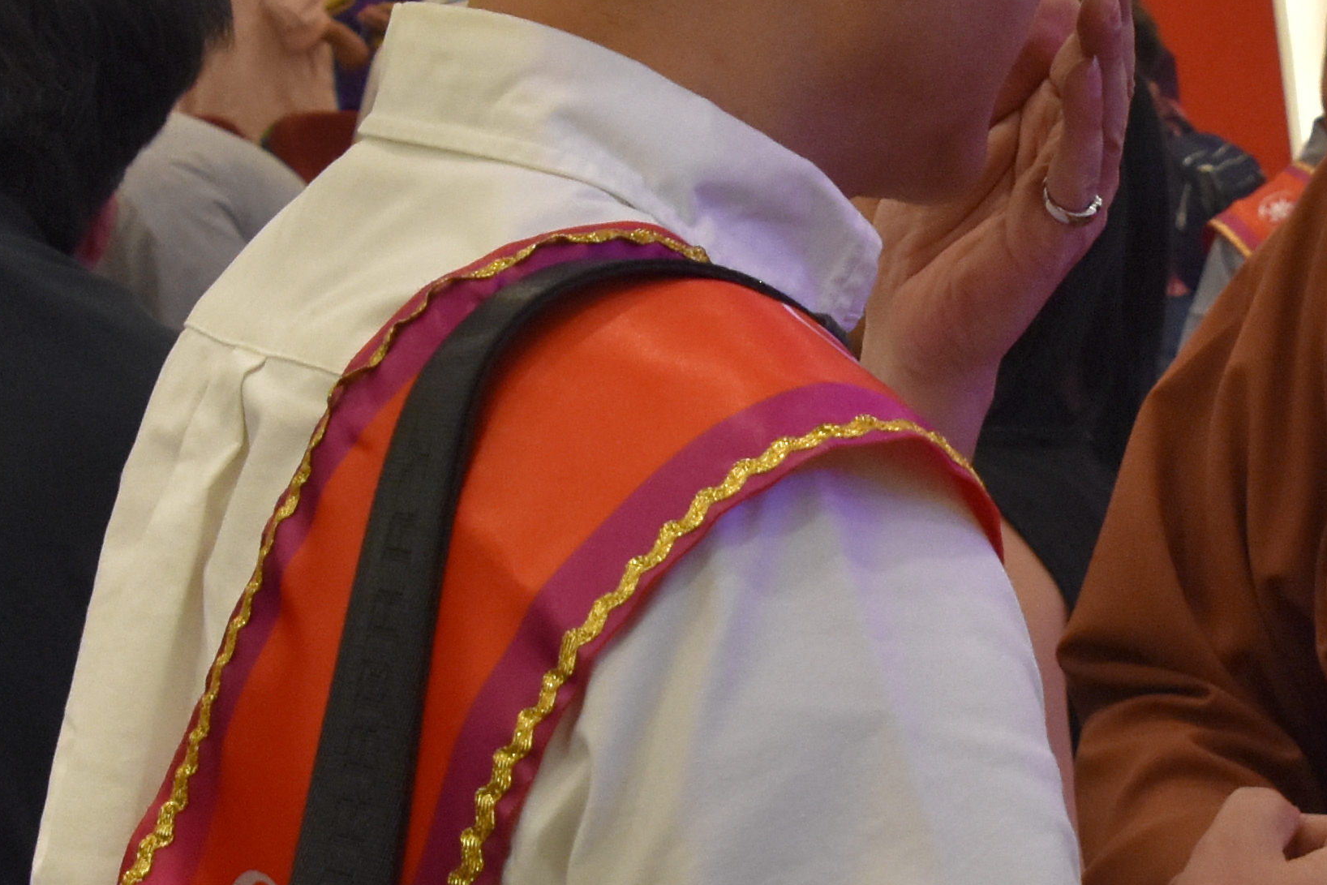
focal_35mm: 99
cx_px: 1011
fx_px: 3649
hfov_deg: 20.4
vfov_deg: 13.8
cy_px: 445
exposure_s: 1/160
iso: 1600
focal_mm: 18
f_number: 6.3
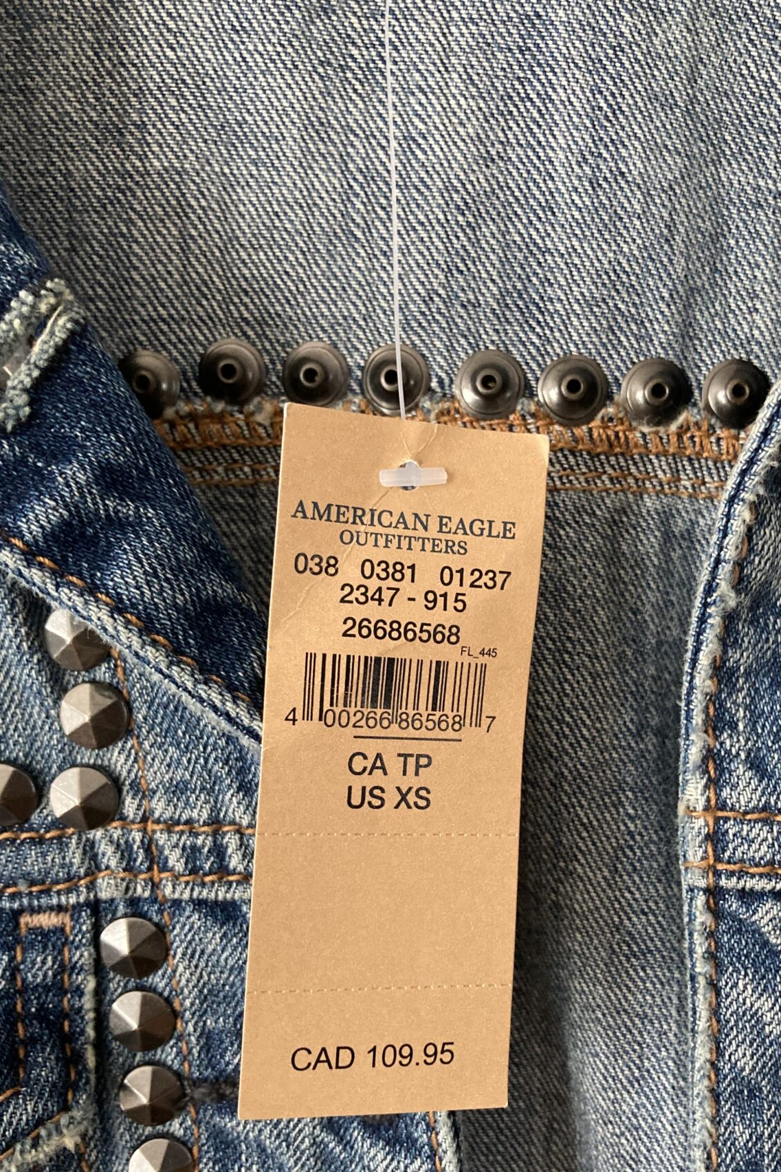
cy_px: 669
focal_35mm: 35
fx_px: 1139
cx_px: 453
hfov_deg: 37.8
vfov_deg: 54.2
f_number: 1.8
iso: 250
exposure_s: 1/60
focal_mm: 3.99
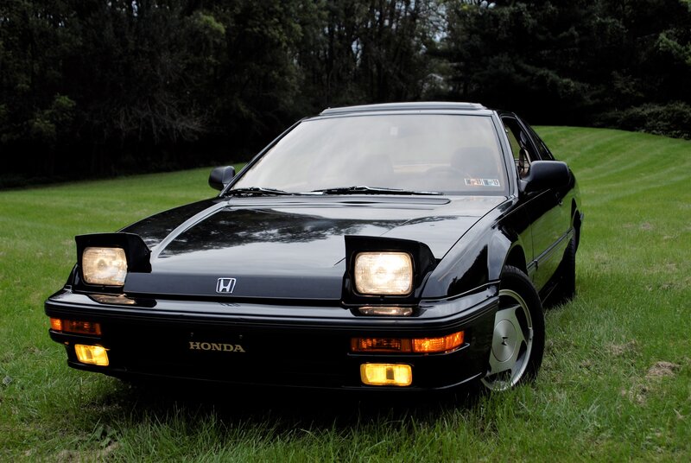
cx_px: 346
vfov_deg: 28.2
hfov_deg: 41.1
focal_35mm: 48
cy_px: 232
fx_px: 923
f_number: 4
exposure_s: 1/320
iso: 200
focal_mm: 32
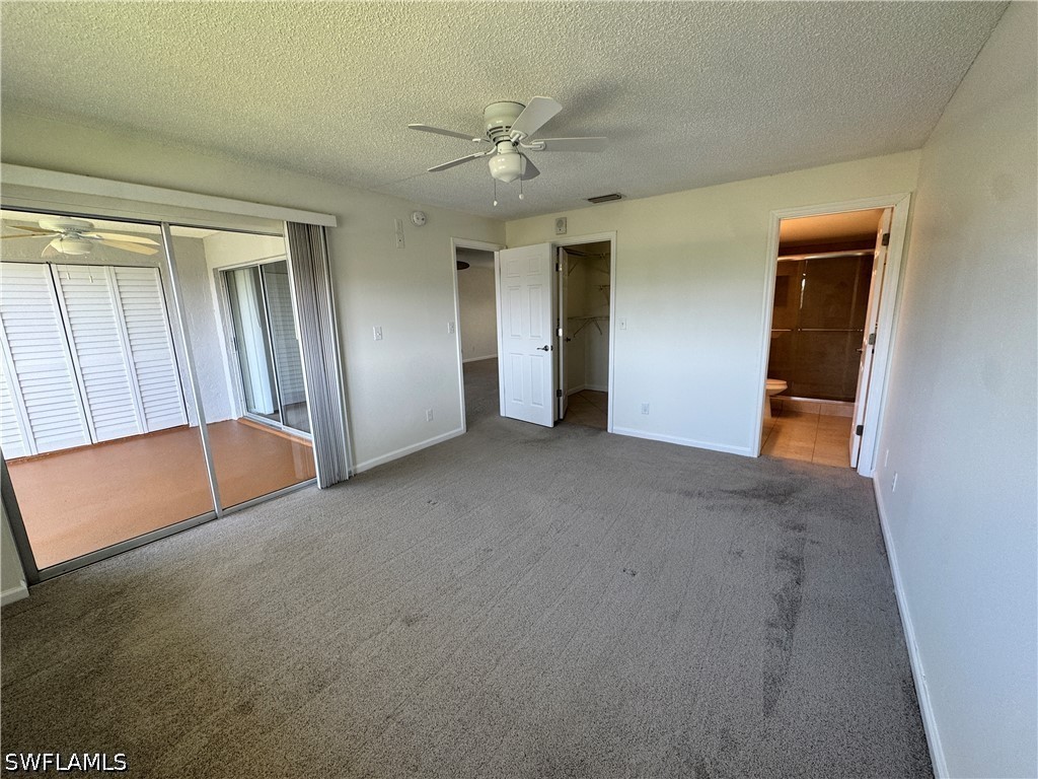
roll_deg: +1.2
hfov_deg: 102.1
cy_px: 390
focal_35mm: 14
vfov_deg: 85.7
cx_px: 519
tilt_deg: -12.3
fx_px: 420
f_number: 2.2
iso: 80
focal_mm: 2.22
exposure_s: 1/99
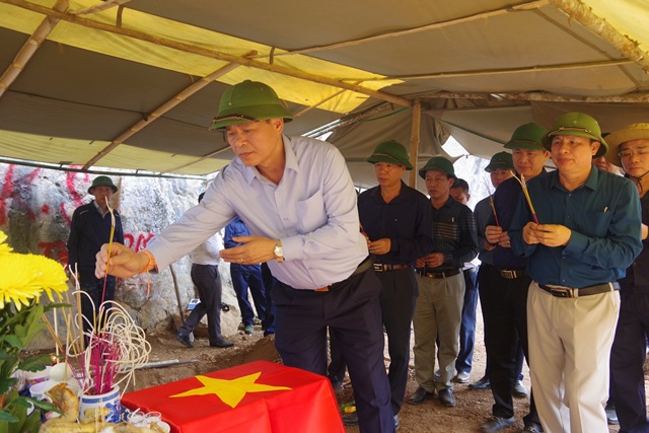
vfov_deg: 48.0
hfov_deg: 67.4
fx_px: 487
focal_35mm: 27
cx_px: 324
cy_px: 216
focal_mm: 18
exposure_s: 1/100
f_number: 5.6
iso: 800
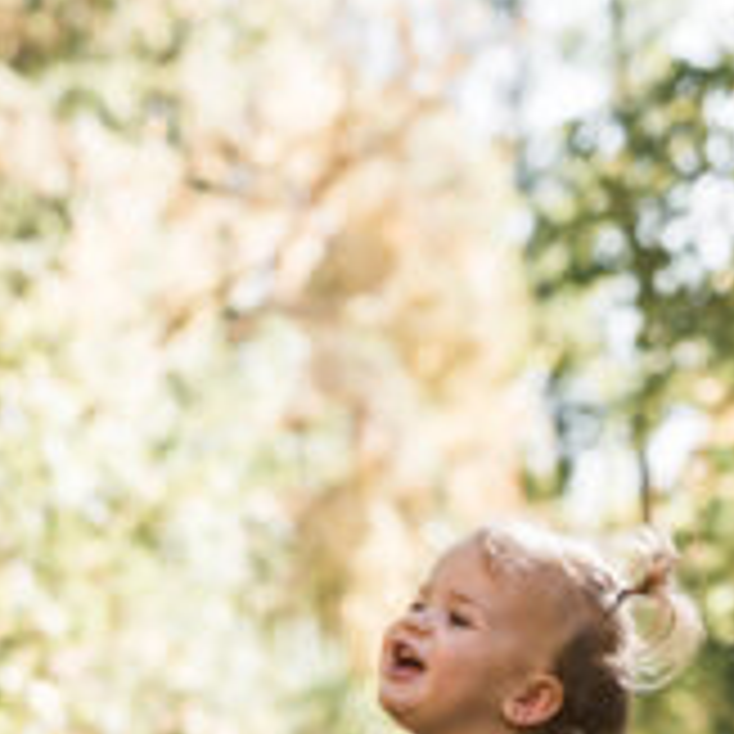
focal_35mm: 104
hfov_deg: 16.7
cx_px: 191
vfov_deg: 16.1
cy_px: 883
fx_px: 2495
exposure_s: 1/400
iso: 125
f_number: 2.2
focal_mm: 50
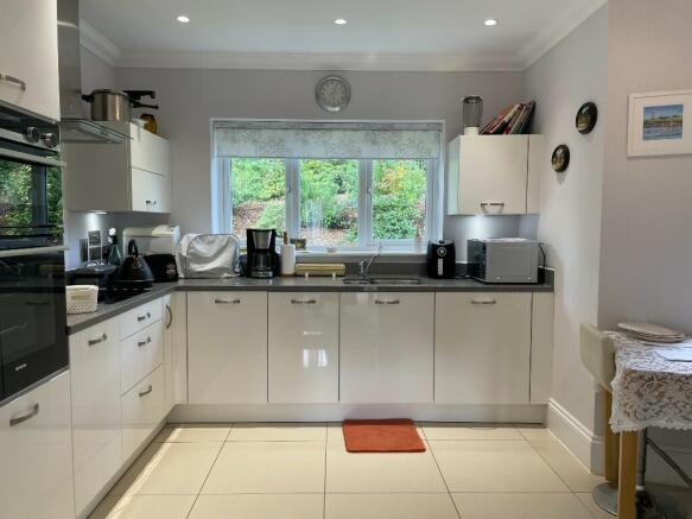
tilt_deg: -3.3
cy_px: 260
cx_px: 346
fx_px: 520
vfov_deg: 53.0
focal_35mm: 26
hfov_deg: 67.3
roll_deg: +0.0
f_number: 1.6
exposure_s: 1/100
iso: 64
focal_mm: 4.2
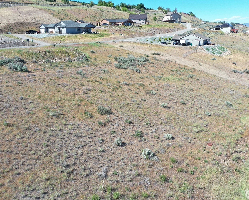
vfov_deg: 45.8
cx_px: 137
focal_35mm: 32
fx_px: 236
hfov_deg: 55.5
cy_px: 100
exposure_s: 1/320
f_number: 5
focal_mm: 10.26
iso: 100
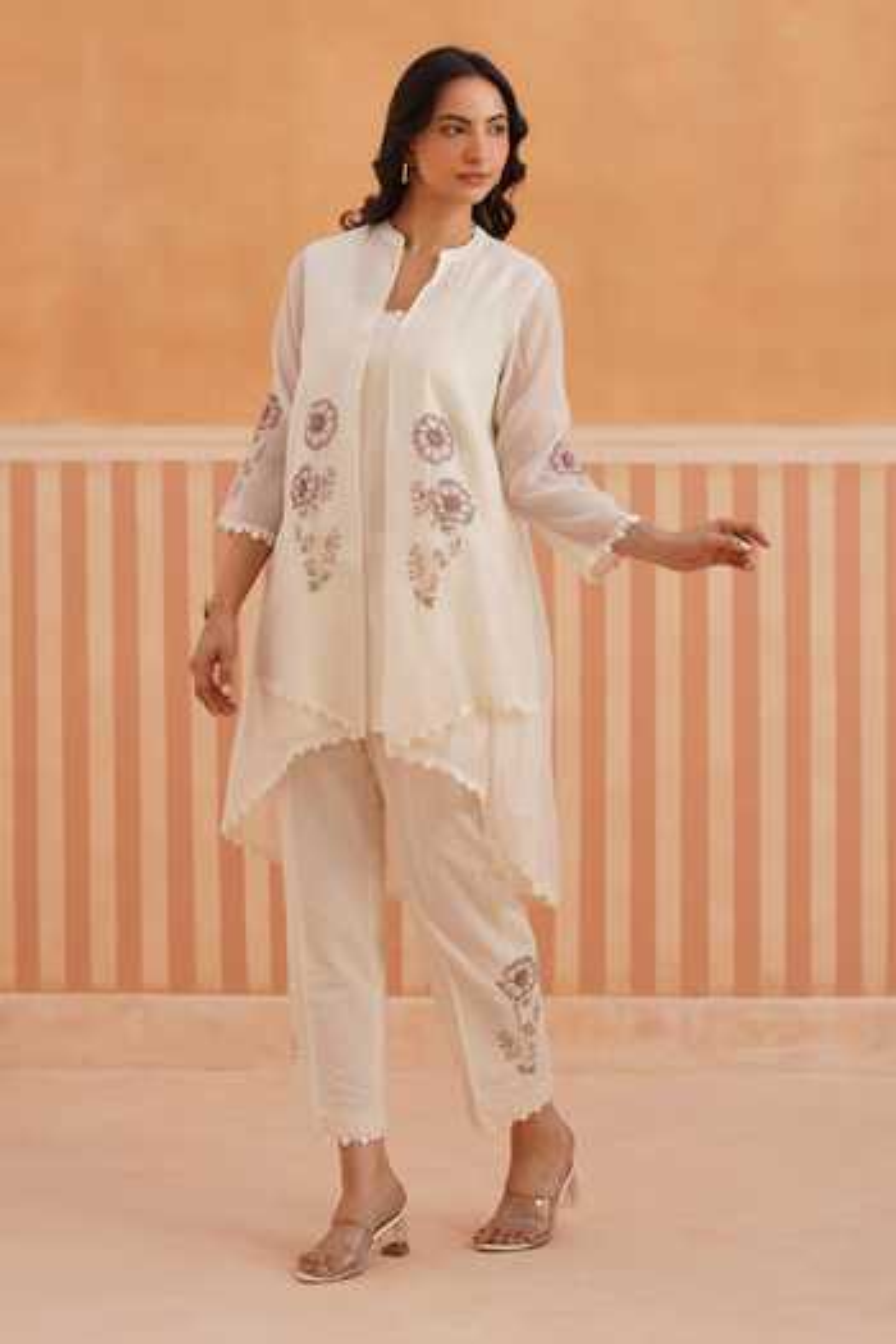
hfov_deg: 19.5
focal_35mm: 70
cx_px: 448
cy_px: 672
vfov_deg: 28.8
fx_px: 2613
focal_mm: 70
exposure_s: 1/125
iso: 320
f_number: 4
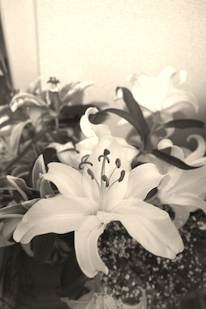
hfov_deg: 48.0
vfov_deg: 67.4
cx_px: 103
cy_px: 154
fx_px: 232
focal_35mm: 27
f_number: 2.8
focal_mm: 18
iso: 400
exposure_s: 1/8
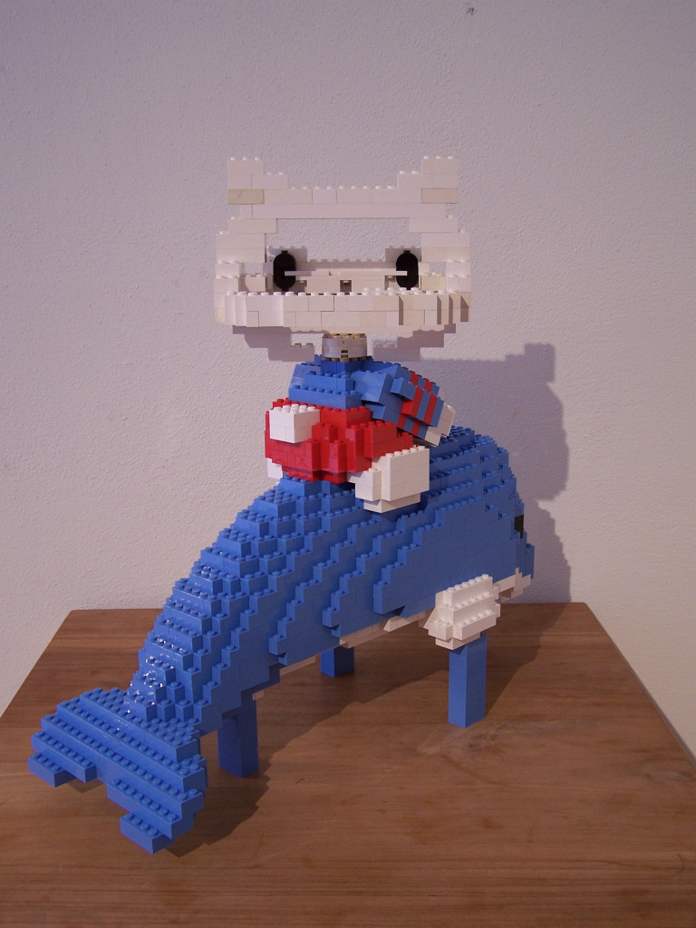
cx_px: 348
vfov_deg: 49.0
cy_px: 464
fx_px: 1019
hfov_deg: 37.7
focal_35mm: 38
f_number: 2.8
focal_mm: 6.3
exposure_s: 1/2
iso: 80
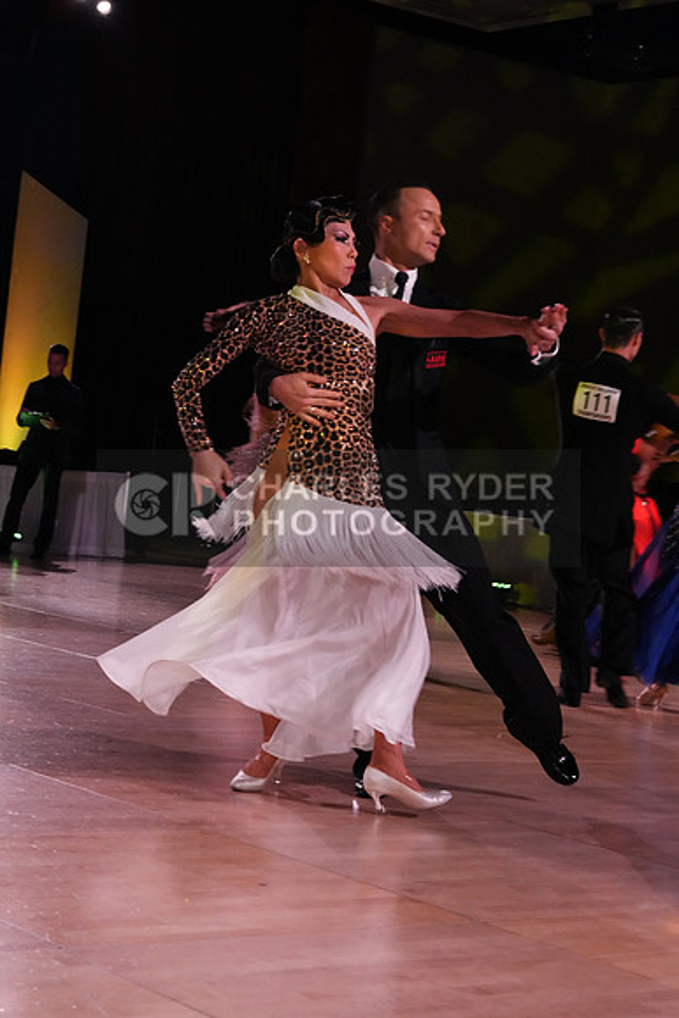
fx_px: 2036
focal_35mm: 72
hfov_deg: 18.9
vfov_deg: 28.1
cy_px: 509
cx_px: 340
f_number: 11
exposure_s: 1/160
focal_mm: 72
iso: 6400
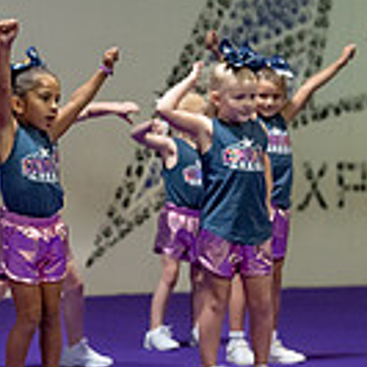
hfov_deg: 9.2
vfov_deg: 9.4
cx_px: -166
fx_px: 2231
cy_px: 139
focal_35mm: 186
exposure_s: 1/1000
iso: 3200
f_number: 1.8
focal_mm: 50
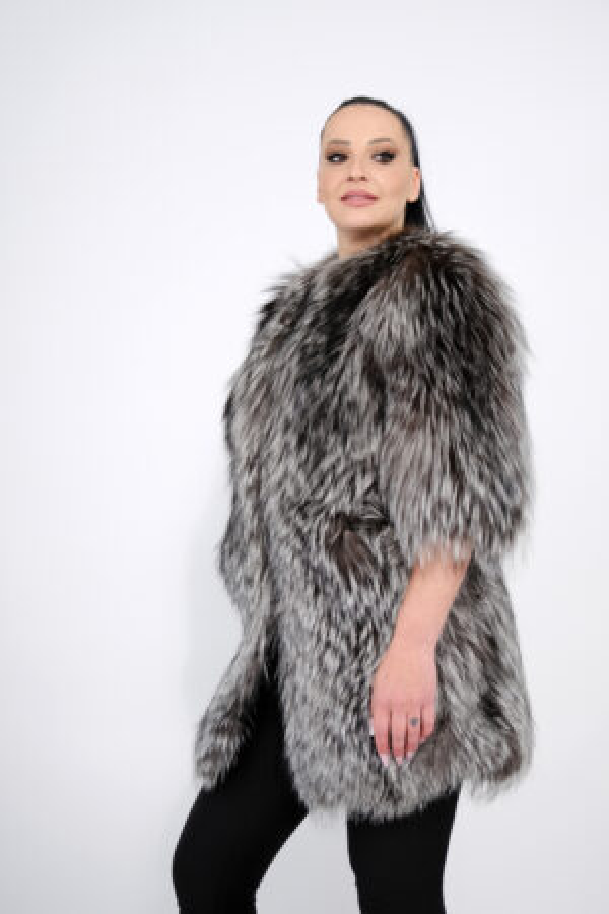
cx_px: 304
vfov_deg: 41.9
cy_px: 457
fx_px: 1193
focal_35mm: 47
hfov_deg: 28.6
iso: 200
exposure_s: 1/100
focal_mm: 31.1
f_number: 2.8
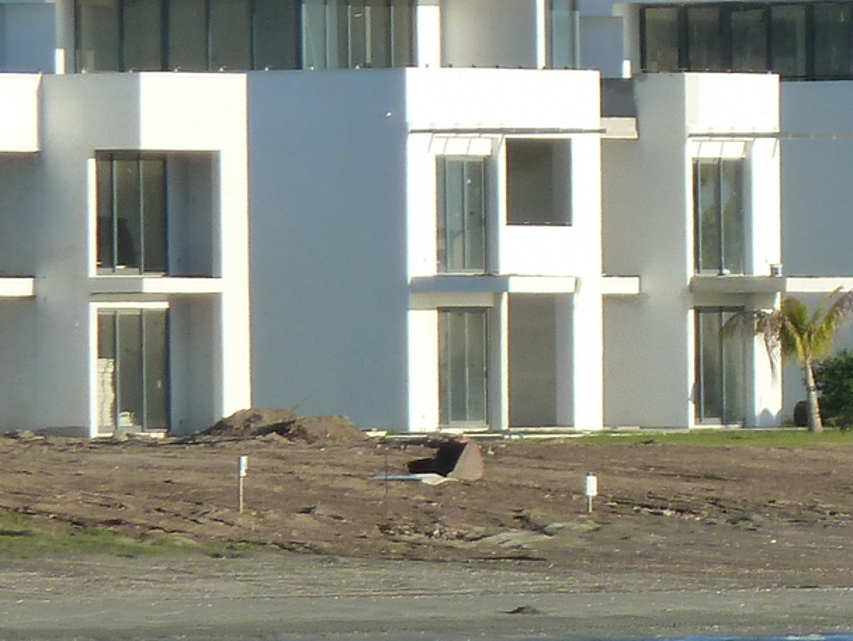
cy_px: 330
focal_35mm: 1051
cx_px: 919
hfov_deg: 1.9
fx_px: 25914
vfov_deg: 1.4
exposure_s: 1/320
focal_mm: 49.2
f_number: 4.9
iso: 125
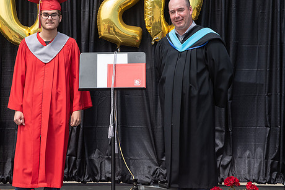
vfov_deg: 15.4
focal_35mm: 89
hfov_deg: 22.8
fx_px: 705
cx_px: 97
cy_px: 103
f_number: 5.6
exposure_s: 1/1000
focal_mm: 60
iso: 500
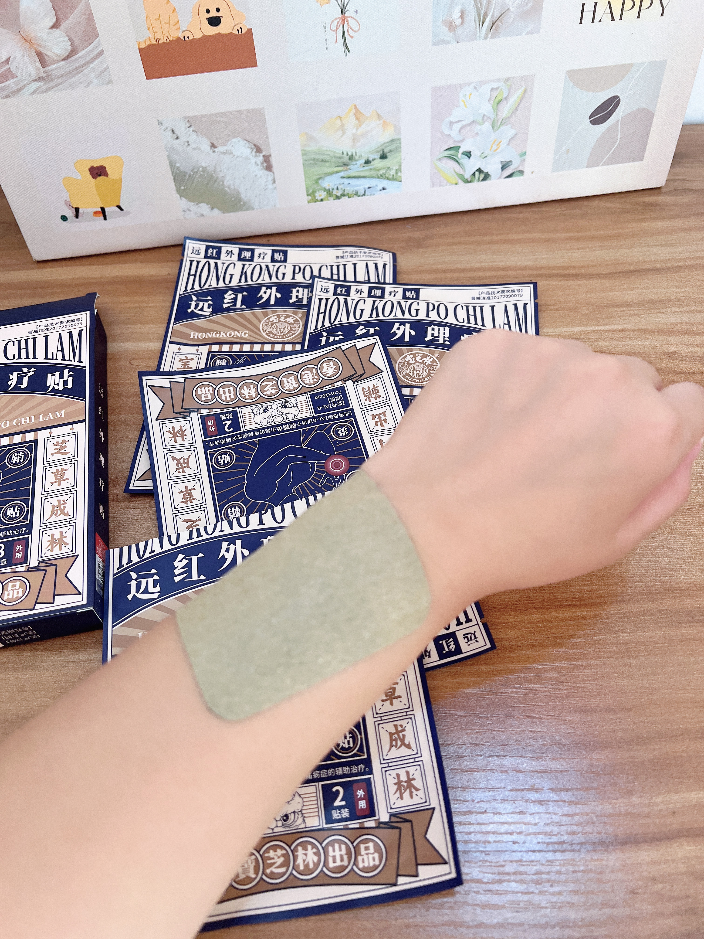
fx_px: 705
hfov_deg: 53.1
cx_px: 352
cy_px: 470
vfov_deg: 67.3
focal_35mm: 26
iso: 125
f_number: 1.5
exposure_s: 1/84
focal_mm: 5.7
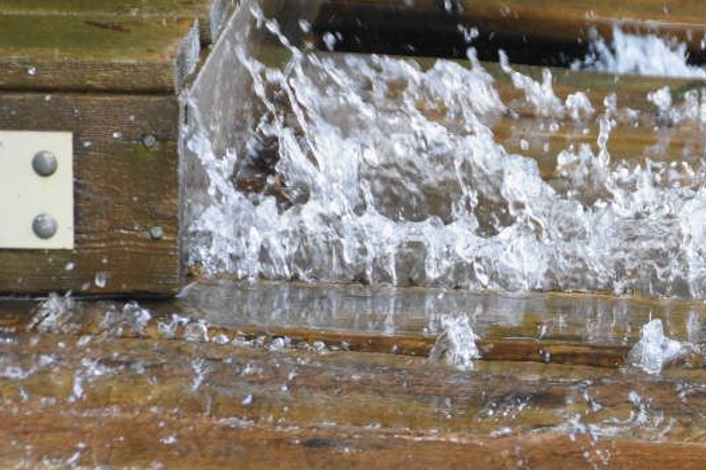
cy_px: 317
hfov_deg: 5.6
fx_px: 7253
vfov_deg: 3.7
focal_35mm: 370
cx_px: 602
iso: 1000
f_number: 5.6
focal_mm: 130
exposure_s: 1/200
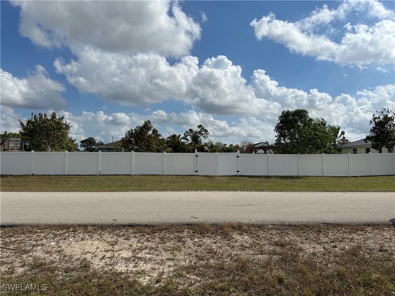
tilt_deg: +4.0
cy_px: 148
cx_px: 198
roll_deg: -0.4
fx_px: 274
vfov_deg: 56.8
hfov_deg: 71.6
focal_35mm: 24
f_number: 1.78
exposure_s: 1/13699
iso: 80
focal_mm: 6.86
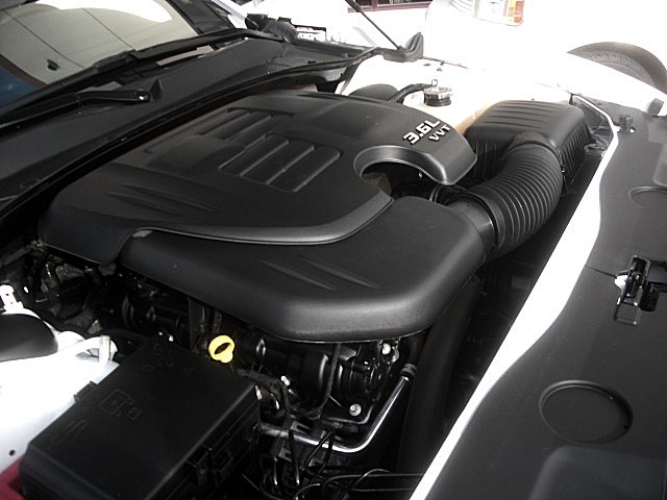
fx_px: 694
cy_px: 250
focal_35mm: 36
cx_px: 334
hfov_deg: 51.4
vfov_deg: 39.7
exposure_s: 1/125
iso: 50
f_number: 2.8
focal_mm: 6.3
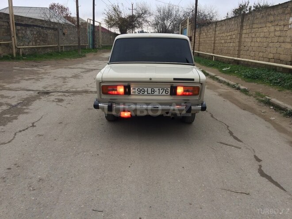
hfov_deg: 61.7
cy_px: 110
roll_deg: -1.8
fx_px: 245
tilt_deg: -15.4
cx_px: 146
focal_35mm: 29
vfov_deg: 48.2
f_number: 2.2
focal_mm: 4.15
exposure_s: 1/50
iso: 50
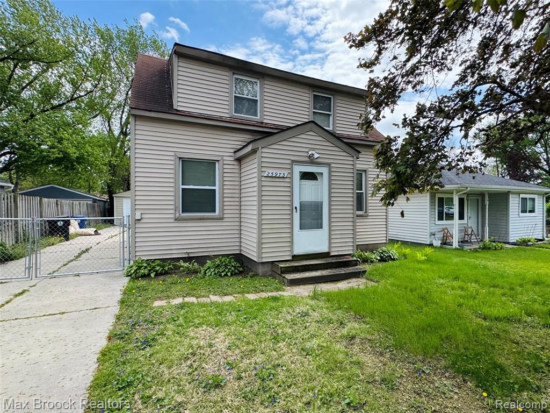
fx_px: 222
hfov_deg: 102.1
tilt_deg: -1.5
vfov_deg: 85.7
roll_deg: -0.4
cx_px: 275
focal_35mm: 14
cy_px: 206
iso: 40
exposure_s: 1/456
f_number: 2.2
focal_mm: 2.22
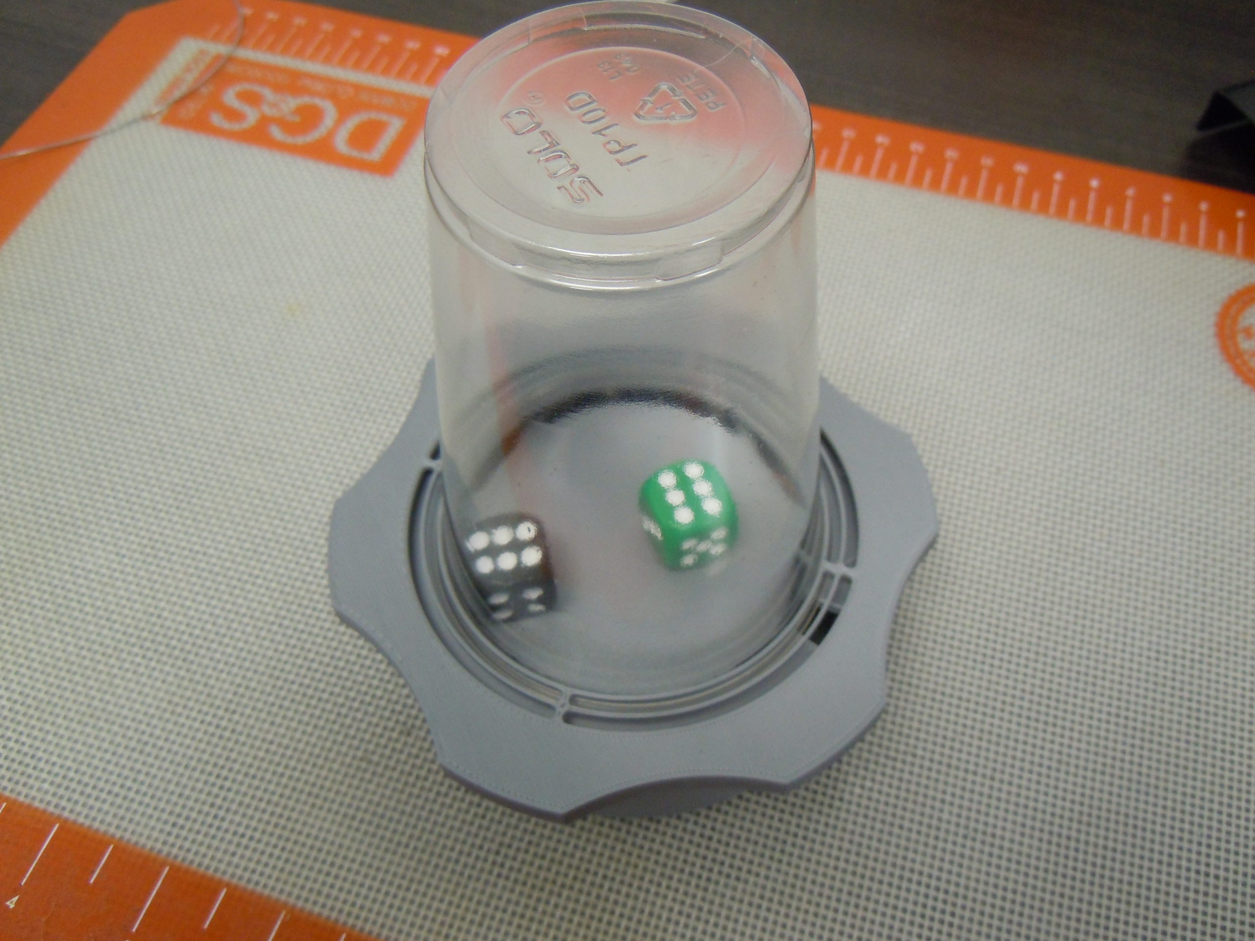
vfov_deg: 46.8
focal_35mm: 30
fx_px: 1088
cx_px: 628
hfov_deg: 60.0
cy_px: 470
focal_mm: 5.4
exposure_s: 1/60
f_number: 3.5
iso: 400
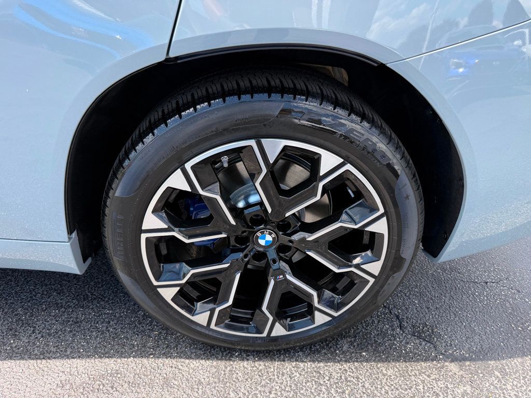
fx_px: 368
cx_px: 266
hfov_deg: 71.6
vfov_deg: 56.8
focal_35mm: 24
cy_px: 199
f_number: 1.78
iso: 100
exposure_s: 1/695
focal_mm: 6.76
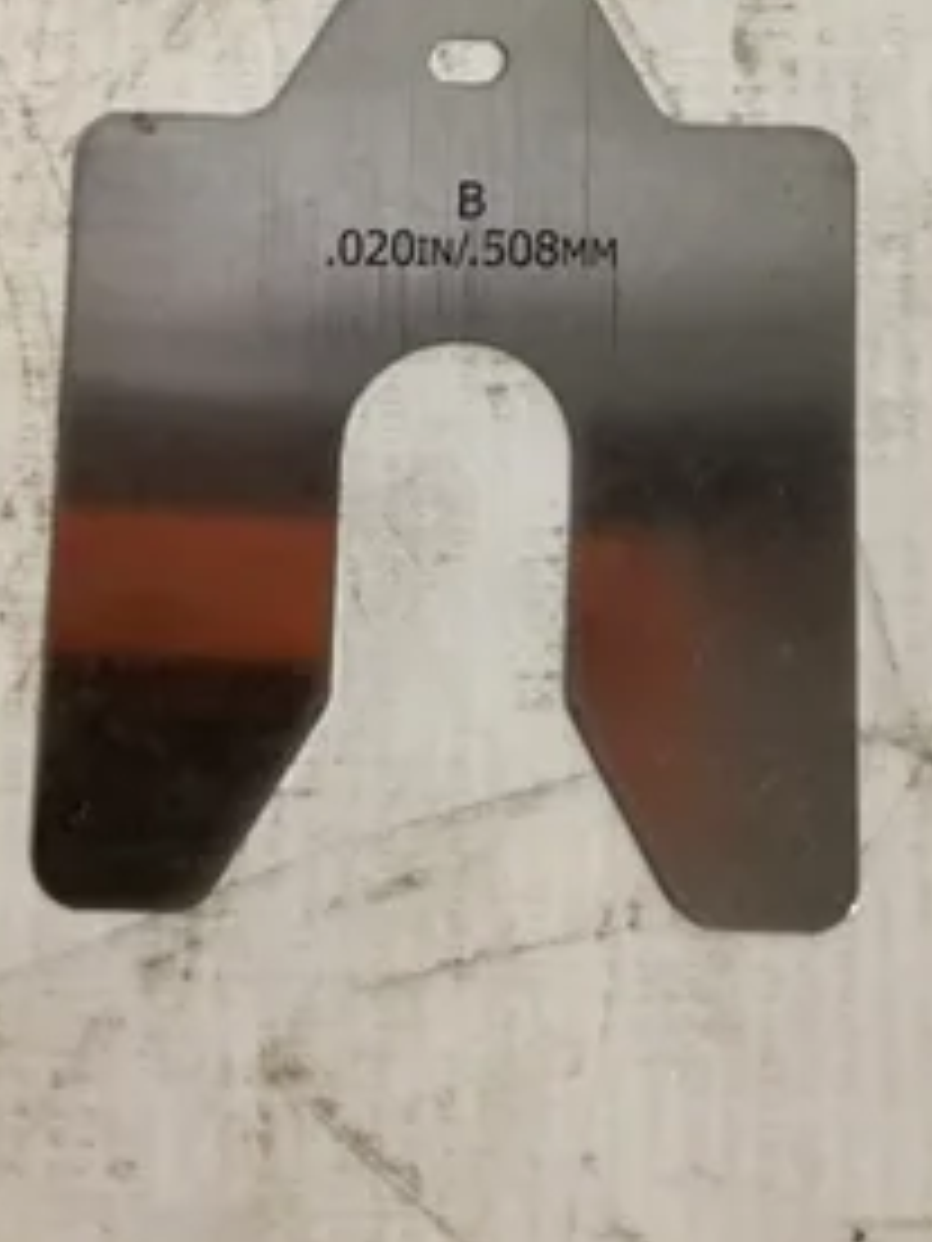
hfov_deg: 32.2
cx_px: 518
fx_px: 1615
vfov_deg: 41.5
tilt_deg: -80.5
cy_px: 405
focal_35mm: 45
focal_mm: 3.3
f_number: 2.4
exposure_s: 1/50
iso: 250
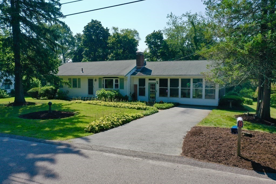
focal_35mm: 28
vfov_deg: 46.4
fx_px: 215
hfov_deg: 65.5
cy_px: 92
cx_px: 138
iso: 100
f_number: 5.6
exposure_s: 1/500
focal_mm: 10.26
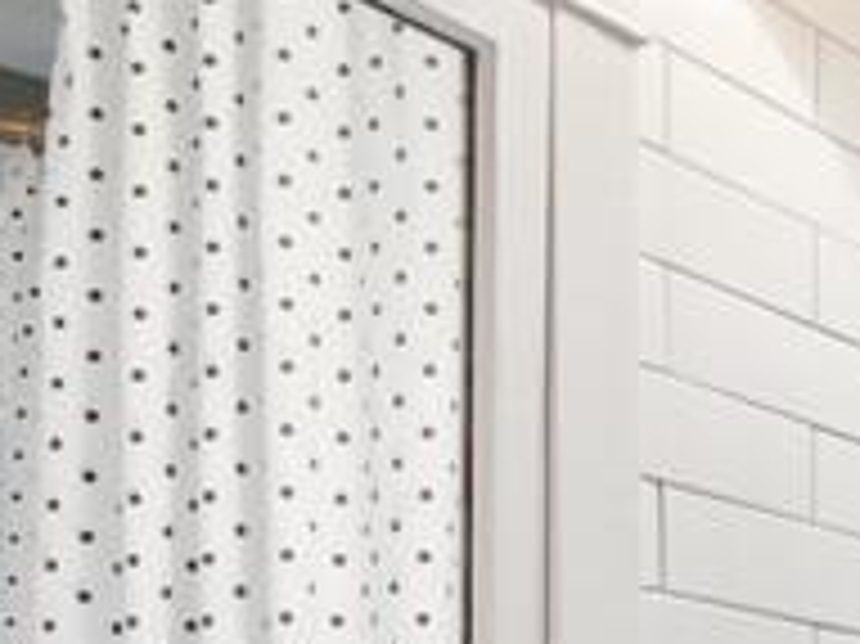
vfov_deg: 17.8
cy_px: 928
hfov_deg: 18.6
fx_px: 1862
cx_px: 1648
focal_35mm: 75
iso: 200
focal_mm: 7
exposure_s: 1/1.25
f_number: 7.1
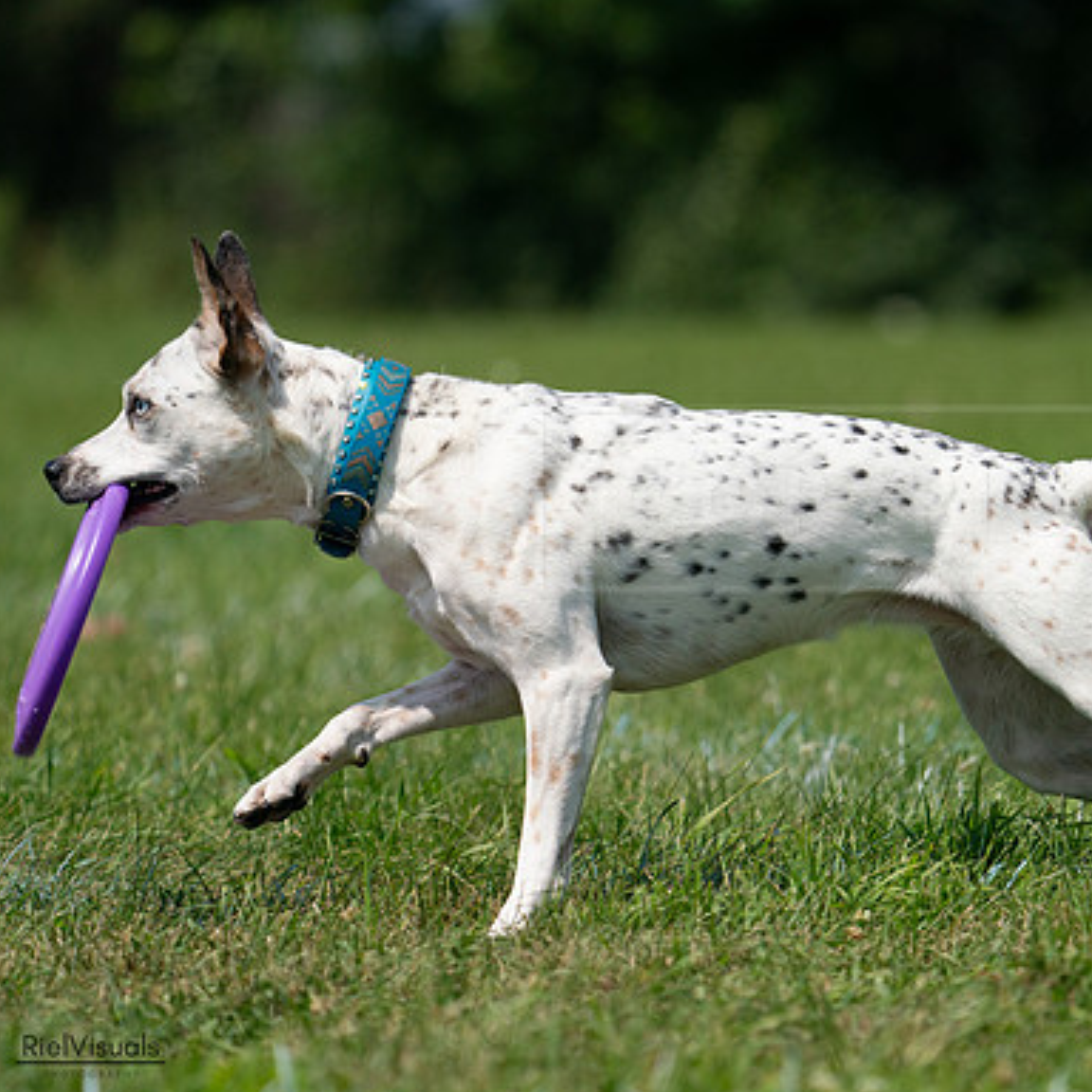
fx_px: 15061
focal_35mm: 422
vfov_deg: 4.2
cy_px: 547
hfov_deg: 4.2
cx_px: 808
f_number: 6.3
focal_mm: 329
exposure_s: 1/4000
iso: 400
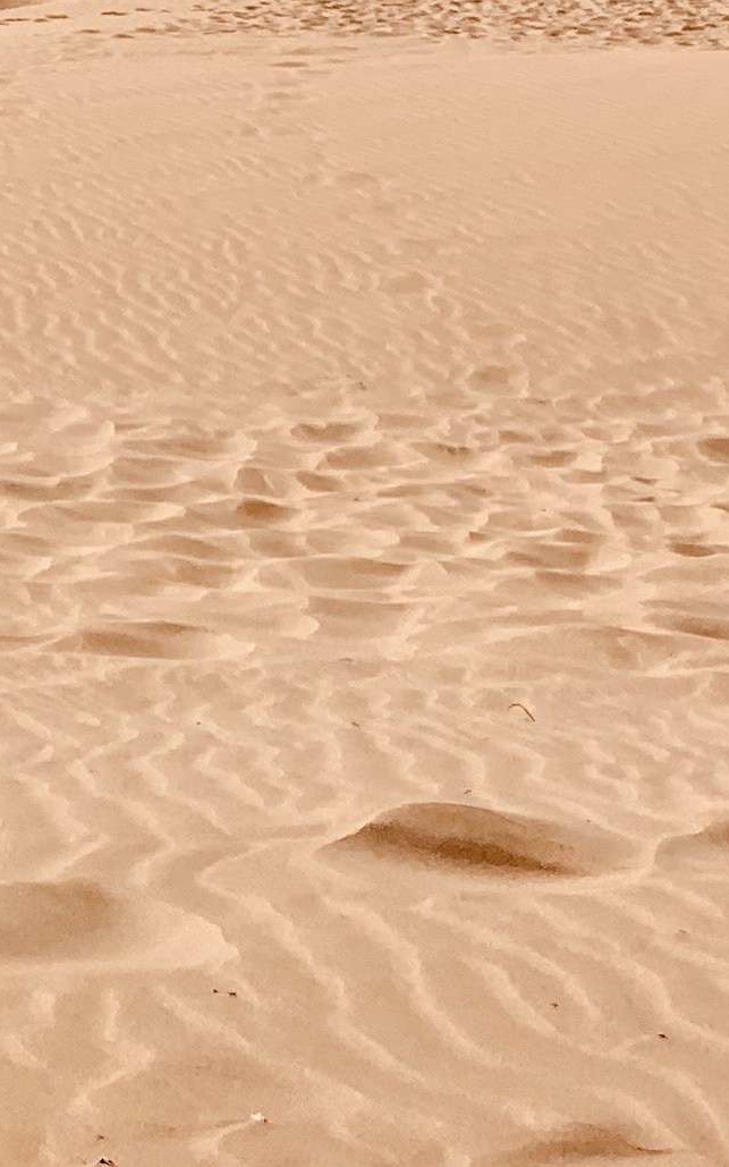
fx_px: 3434
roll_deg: -1.2
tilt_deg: -8.1
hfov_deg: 11.6
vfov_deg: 18.3
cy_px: -246
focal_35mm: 108
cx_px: -380
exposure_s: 1/5128
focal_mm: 4.25
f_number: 1.8
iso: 25
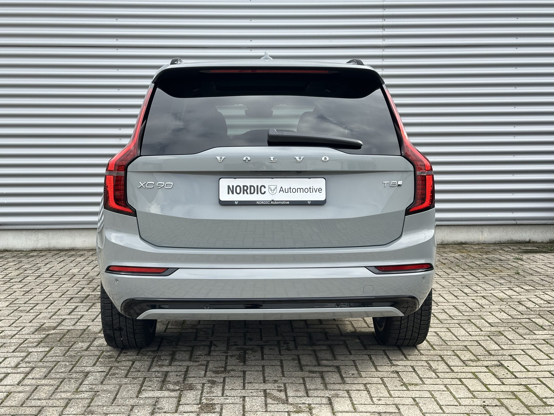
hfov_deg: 39.7
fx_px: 768
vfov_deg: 30.3
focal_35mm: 48
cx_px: 277
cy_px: 208
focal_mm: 6.86
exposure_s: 1/1157
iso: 64
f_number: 1.78
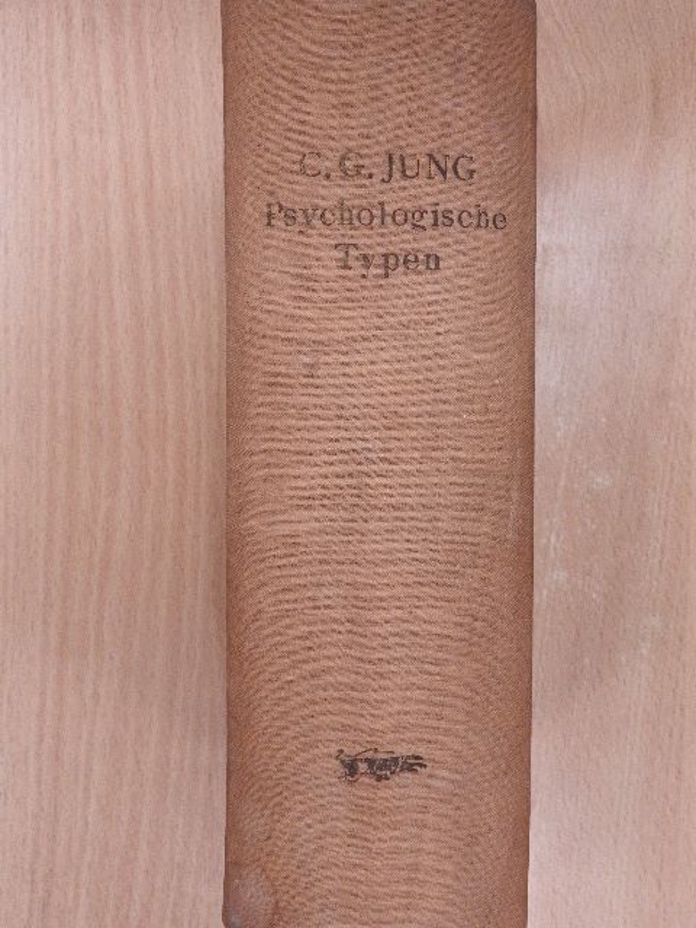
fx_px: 1206
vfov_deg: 42.1
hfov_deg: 32.2
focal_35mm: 45
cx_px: 348
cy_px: 464
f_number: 4
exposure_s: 1/80
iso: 450
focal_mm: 8.1
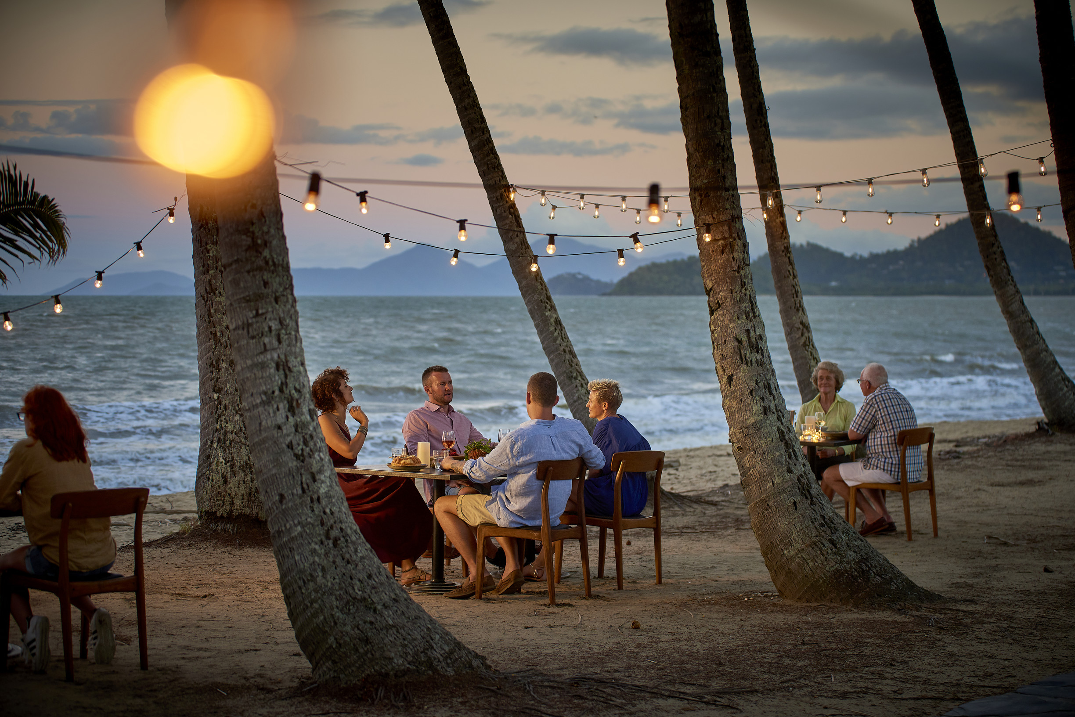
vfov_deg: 19.5
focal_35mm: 70
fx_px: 2091
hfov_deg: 28.8
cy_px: 358
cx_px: 538
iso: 200
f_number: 2.8
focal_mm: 70
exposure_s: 1/125
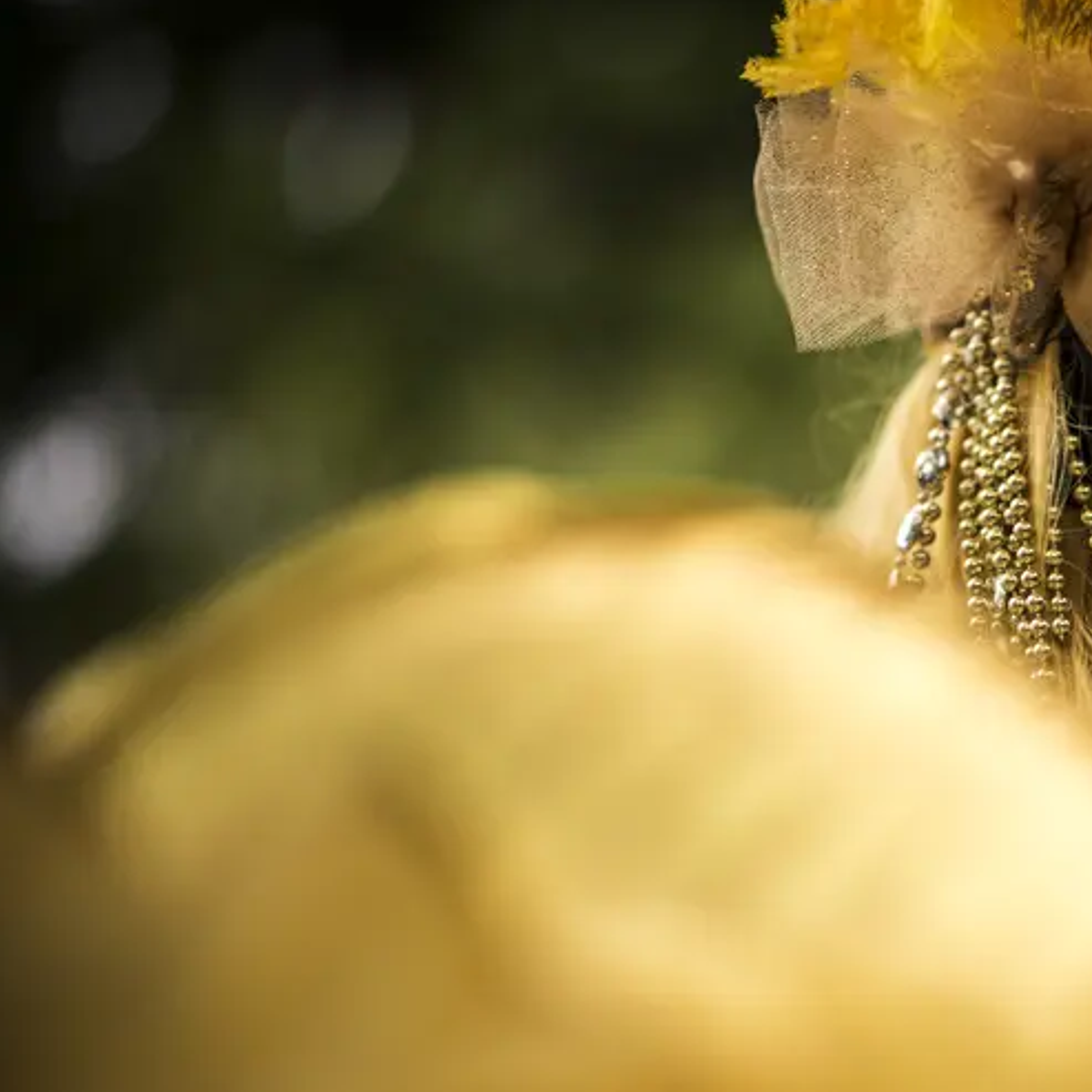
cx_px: 1116
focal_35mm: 150
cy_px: 677
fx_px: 5354
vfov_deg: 11.6
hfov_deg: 11.5
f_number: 1.4
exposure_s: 1/8000
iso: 200
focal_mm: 85
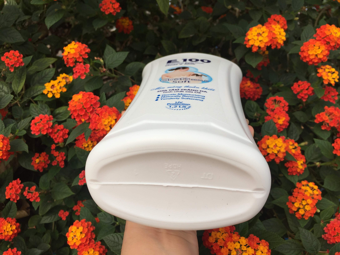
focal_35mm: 29
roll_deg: -8.0
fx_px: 285
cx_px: 170
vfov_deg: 48.2
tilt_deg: -14.4
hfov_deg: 61.7
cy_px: 128
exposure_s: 1/1582
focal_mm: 4.15
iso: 32
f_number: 2.2
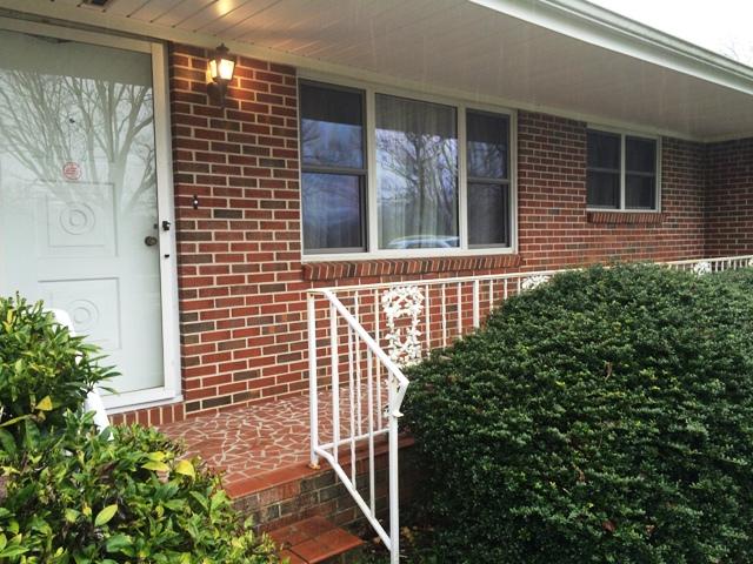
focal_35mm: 29
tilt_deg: -4.5
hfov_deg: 61.7
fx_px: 631
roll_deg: +2.1
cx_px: 376
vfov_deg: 48.2
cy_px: 282
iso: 50
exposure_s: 1/120
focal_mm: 4.15
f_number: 2.2
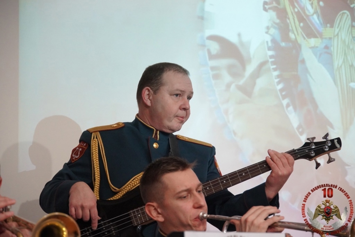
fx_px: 1346
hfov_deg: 15.0
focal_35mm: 136
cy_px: 118
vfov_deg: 10.1
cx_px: 178
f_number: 5.6
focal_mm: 91
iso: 5000
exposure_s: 1/160
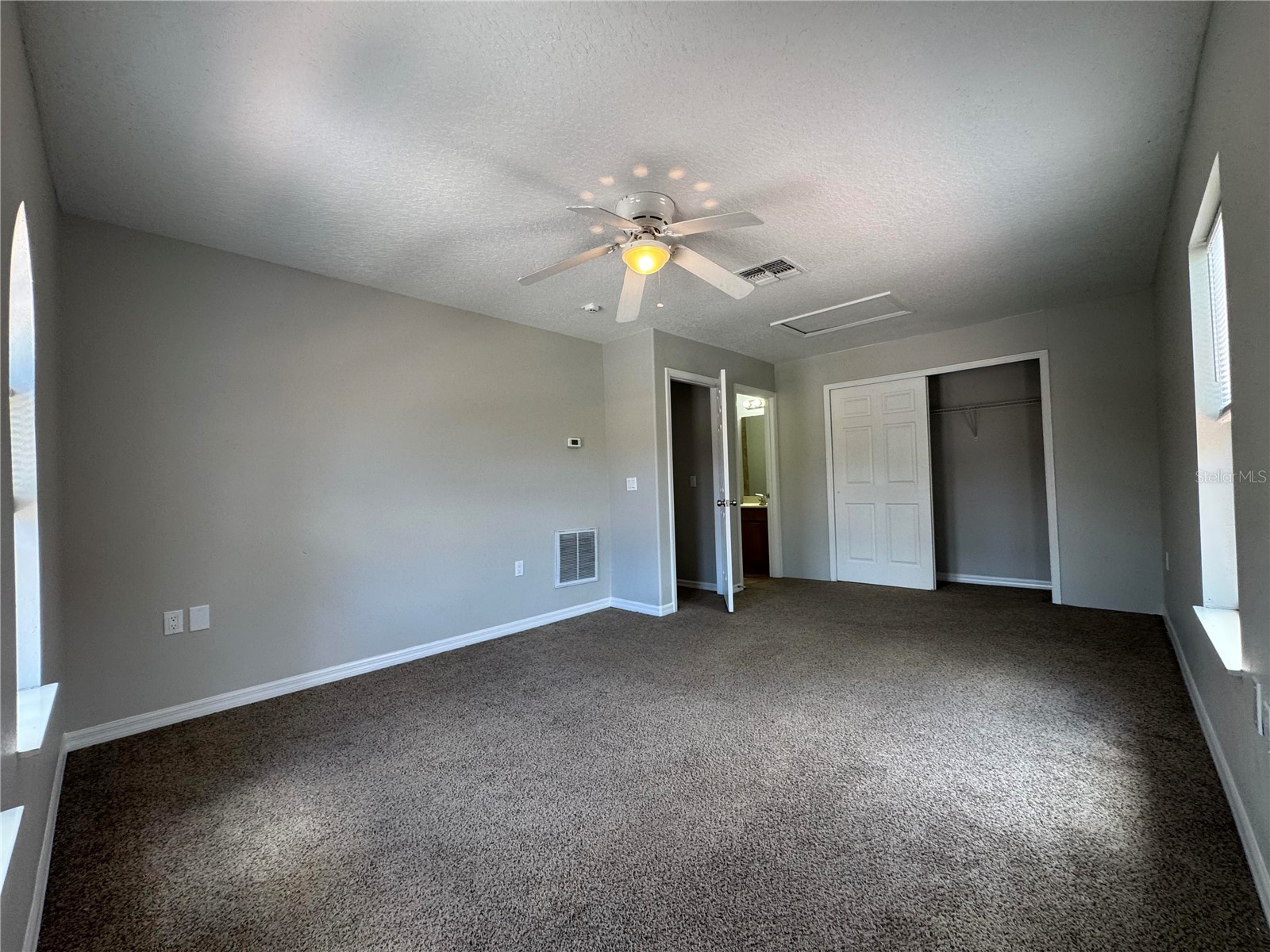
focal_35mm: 14
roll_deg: +1.6
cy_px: 476
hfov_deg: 102.1
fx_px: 514
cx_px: 635
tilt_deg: +0.5
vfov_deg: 85.7
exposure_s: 1/120
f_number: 2.2
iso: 160
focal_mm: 2.22
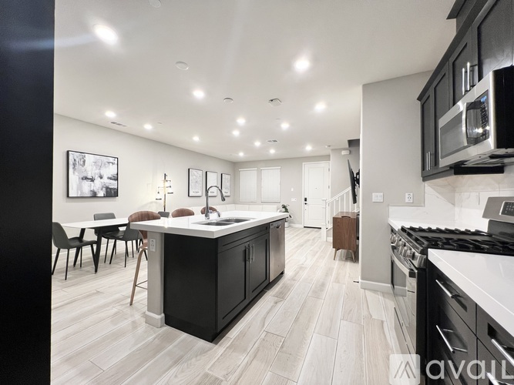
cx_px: 257
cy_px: 192
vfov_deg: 89.9
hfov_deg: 106.2
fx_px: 193
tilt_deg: +0.1
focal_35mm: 13
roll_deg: -0.5
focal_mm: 1.57
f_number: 1.8
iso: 125
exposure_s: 1/60
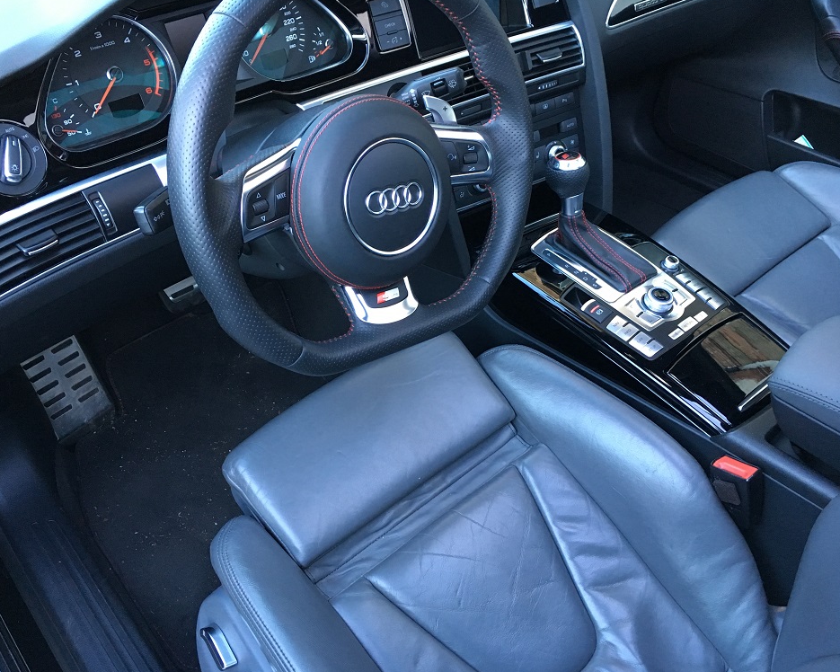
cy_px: 339
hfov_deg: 57.2
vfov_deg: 47.1
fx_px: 771
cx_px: 401
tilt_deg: -45.6
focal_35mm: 31
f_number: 2.2
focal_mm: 4.15
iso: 200
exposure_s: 1/33
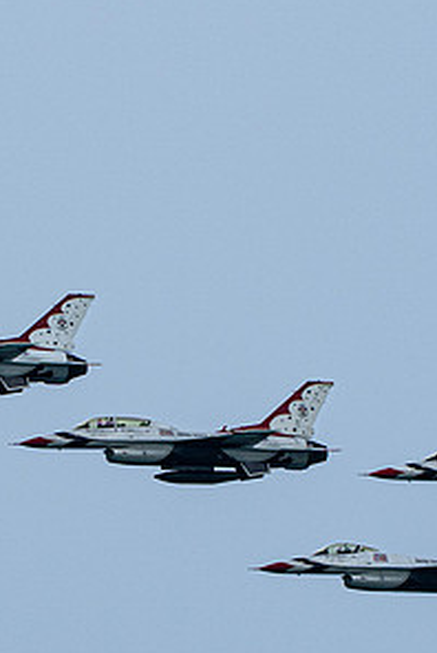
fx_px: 22433
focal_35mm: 1235
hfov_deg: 1.1
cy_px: 435
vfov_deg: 1.7
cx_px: 187
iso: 800
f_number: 10
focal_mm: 400
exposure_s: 1/1600
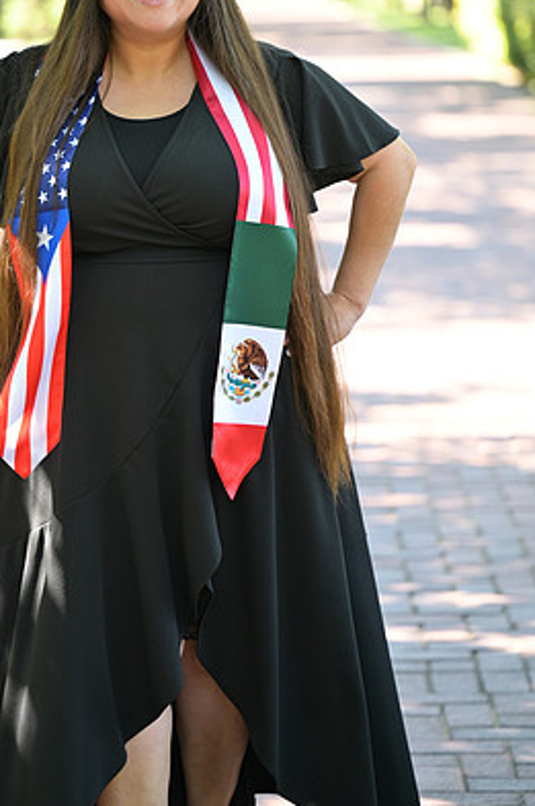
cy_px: 275
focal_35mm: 155
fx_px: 3464
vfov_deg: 13.2
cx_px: 162
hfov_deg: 8.8
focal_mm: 105
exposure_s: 1/320
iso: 400
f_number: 2.8
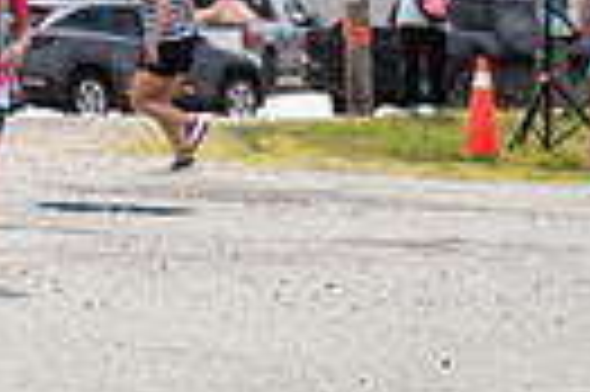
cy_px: -264
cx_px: -468
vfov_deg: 5.2
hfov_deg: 7.7
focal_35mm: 259
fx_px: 4239
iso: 800
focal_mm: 56
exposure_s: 1/4000
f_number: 4
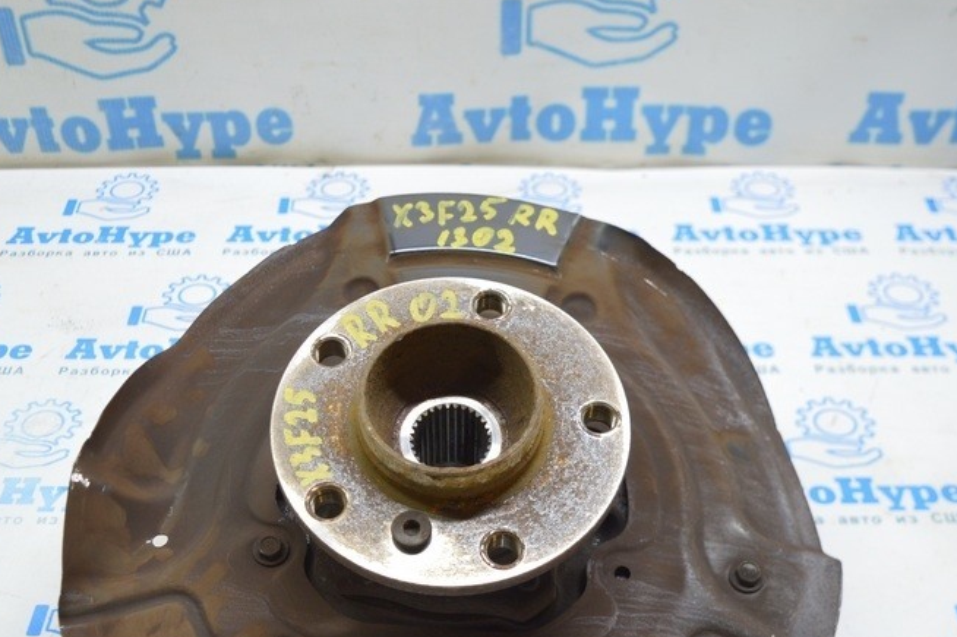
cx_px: 423
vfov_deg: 28.2
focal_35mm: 47
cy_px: 478
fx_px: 1248
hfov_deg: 41.9
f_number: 3.8
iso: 400
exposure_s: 1/40
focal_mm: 20
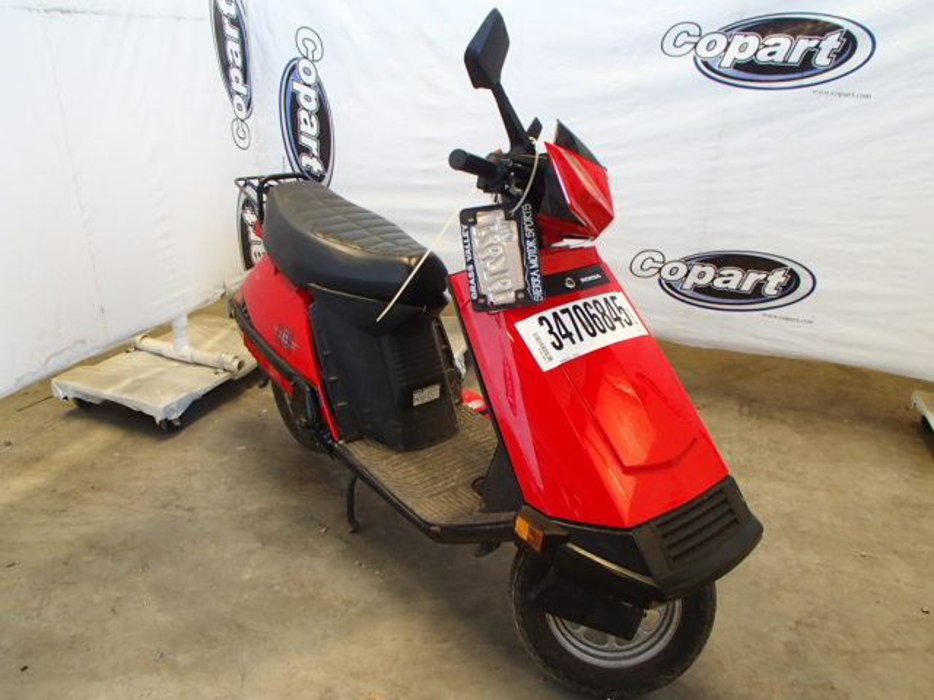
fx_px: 755
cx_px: 467
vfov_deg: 49.7
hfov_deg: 63.4
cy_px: 350
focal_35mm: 28
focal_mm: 5
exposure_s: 1/30
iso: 200
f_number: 3.9
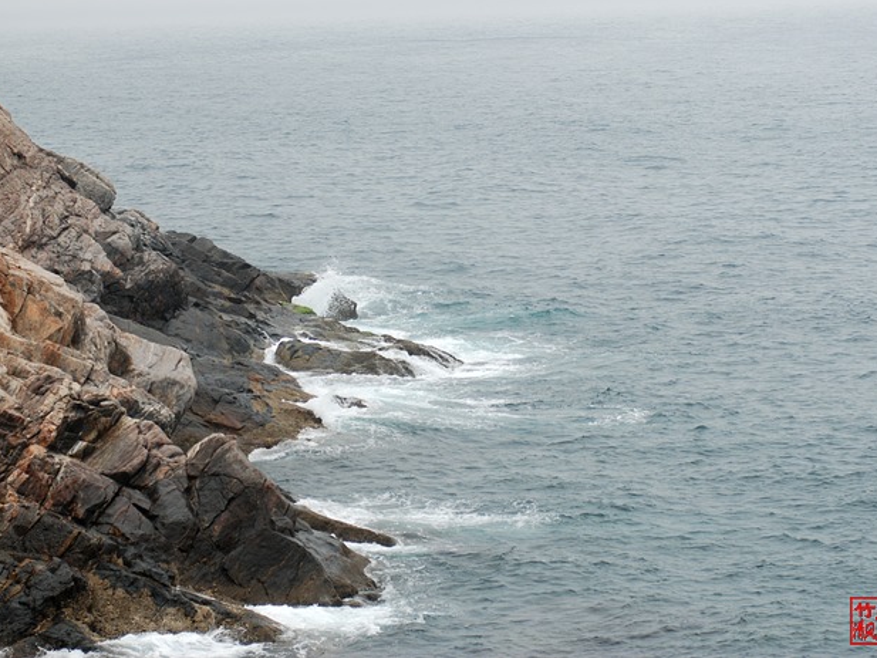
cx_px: 415
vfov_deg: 11.3
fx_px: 3320
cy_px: 327
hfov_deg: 15.0
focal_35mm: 131
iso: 200
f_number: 4
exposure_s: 1/400
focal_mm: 80
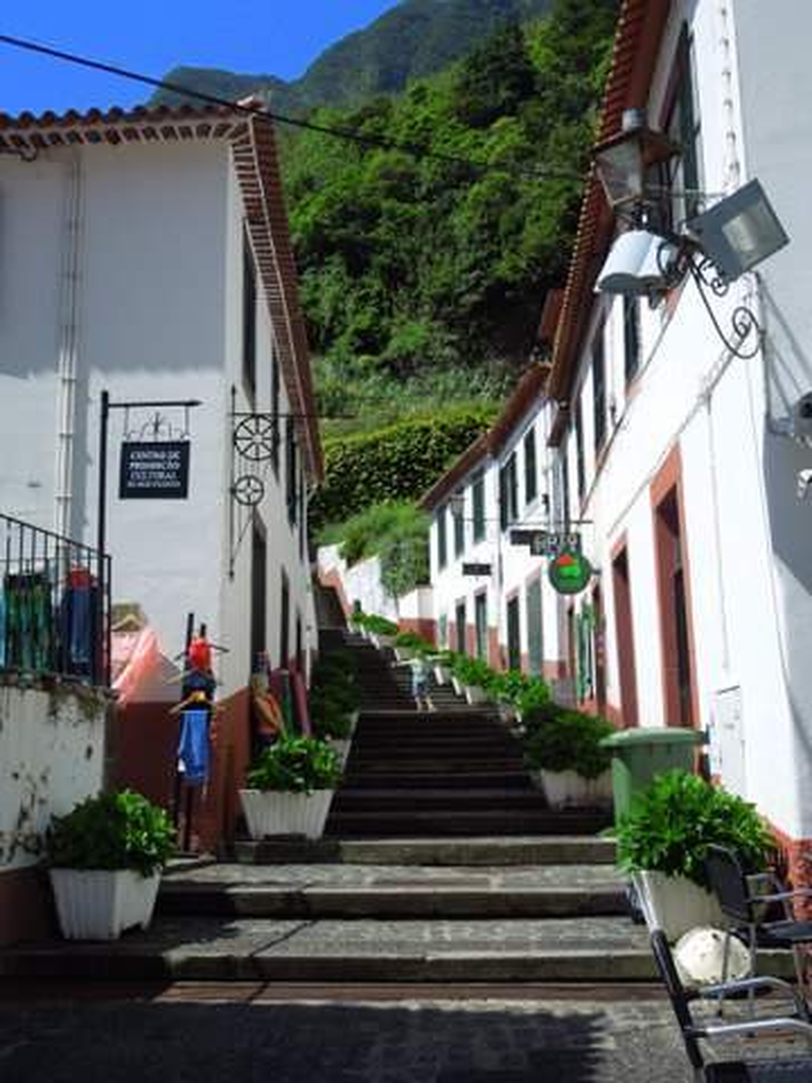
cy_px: 542
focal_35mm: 39
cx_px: 406
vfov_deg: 47.9
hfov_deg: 36.8
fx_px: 1220
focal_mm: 7
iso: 100
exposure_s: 1/800
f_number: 3.8
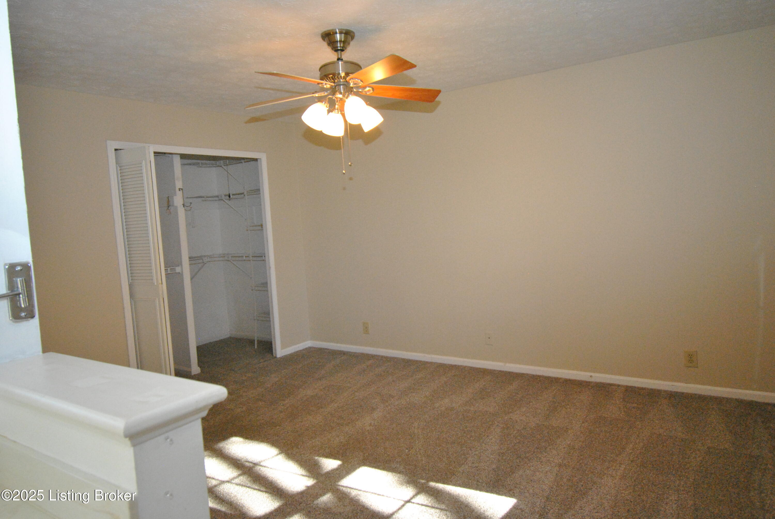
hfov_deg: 70.4
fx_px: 550
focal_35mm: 26
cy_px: 260
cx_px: 388
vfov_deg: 50.5
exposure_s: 1/200
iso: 1600
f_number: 5.3
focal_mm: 17
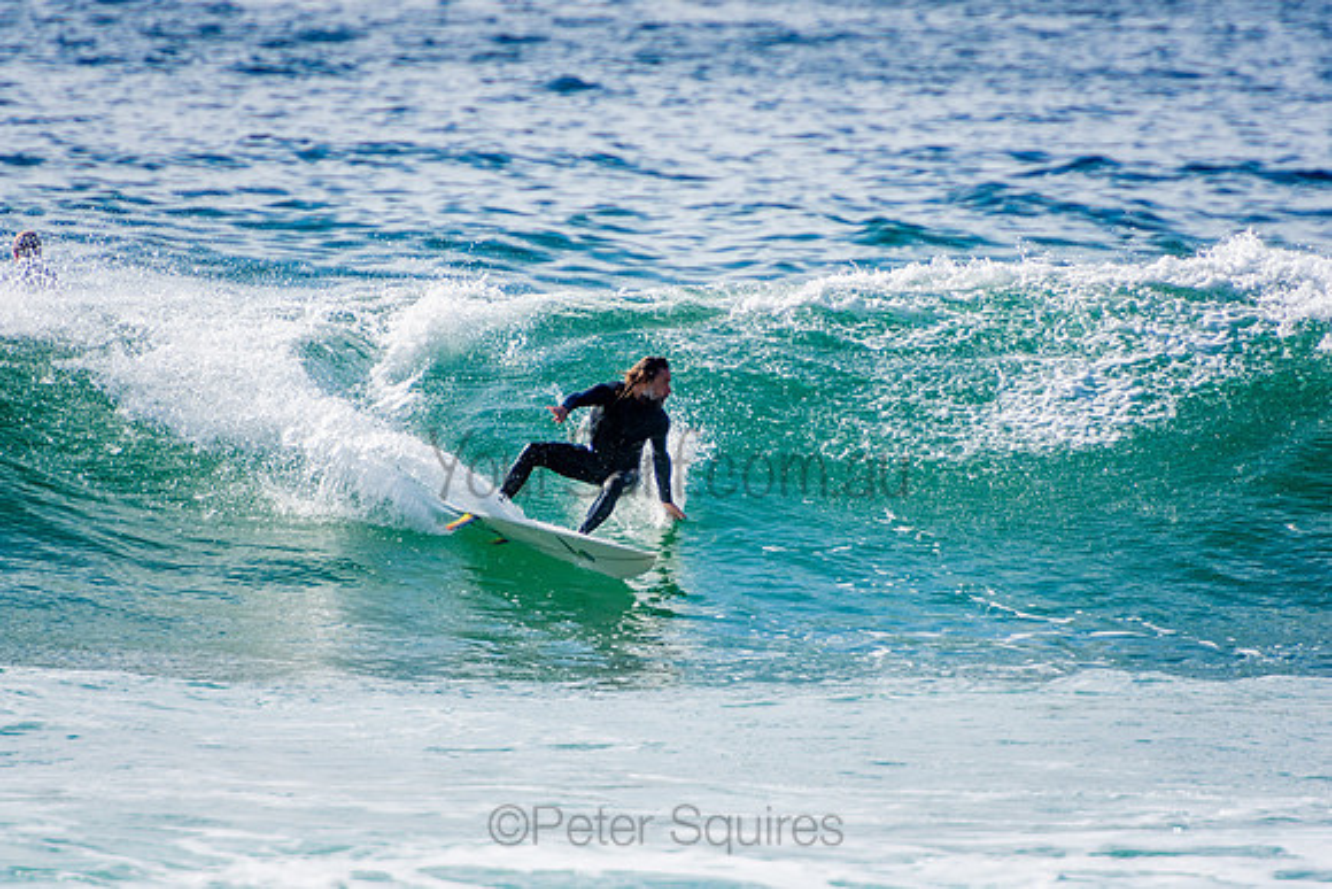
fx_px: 22204
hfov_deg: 3.4
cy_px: 444
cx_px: 666
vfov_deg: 2.3
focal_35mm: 600
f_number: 5.6
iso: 320
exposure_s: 1/2000
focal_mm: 400
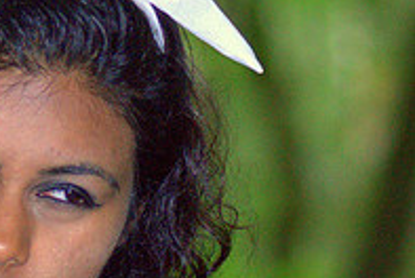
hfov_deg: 4.6
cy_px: 319
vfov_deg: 3.1
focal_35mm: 441
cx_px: -194
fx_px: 5091
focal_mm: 100
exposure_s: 1/50
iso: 800
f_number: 2.8
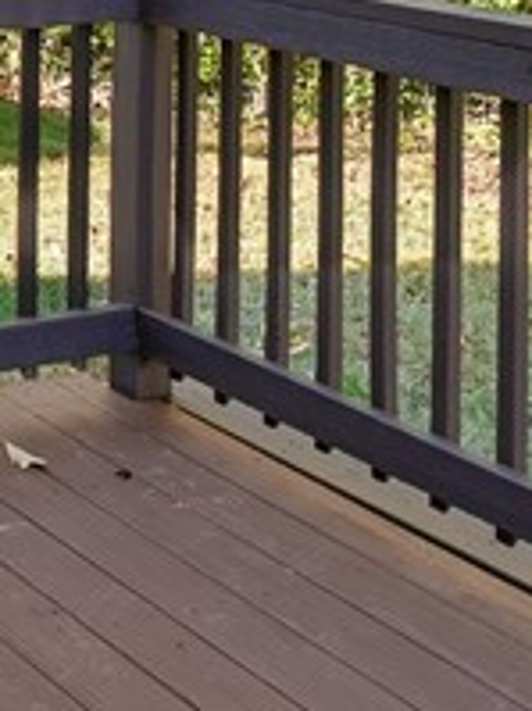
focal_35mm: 87
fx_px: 1777
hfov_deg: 14.2
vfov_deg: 20.4
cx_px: -548
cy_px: -254
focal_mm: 16.5
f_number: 4
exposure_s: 1/40
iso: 100
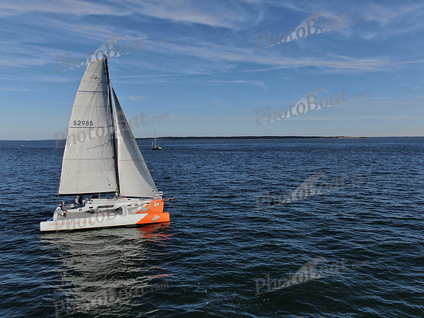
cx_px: 212
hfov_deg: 61.7
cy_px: 159
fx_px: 355
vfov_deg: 48.2
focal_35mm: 29
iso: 100
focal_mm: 5
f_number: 3
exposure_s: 1/2500
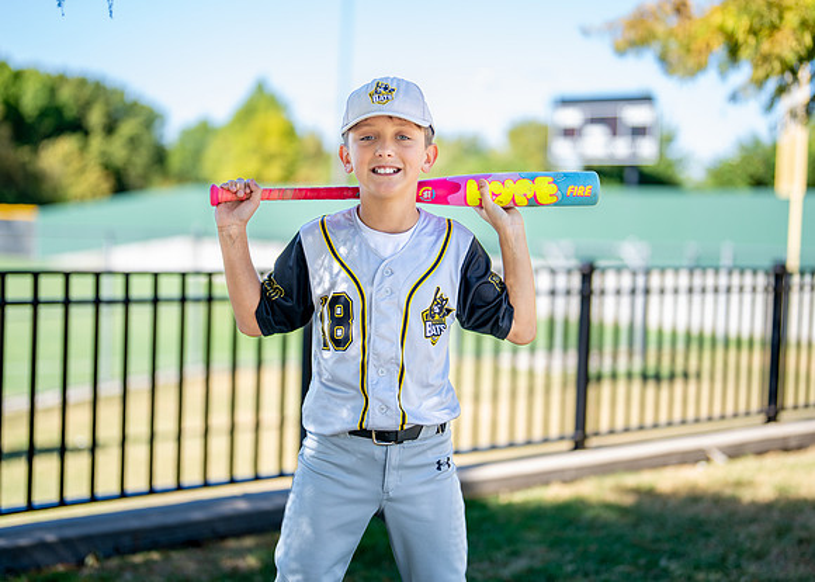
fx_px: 1377
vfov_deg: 23.9
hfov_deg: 33.0
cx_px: 414
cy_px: 264
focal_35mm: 59
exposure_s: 1/1600
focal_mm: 50
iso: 100
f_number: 1.2
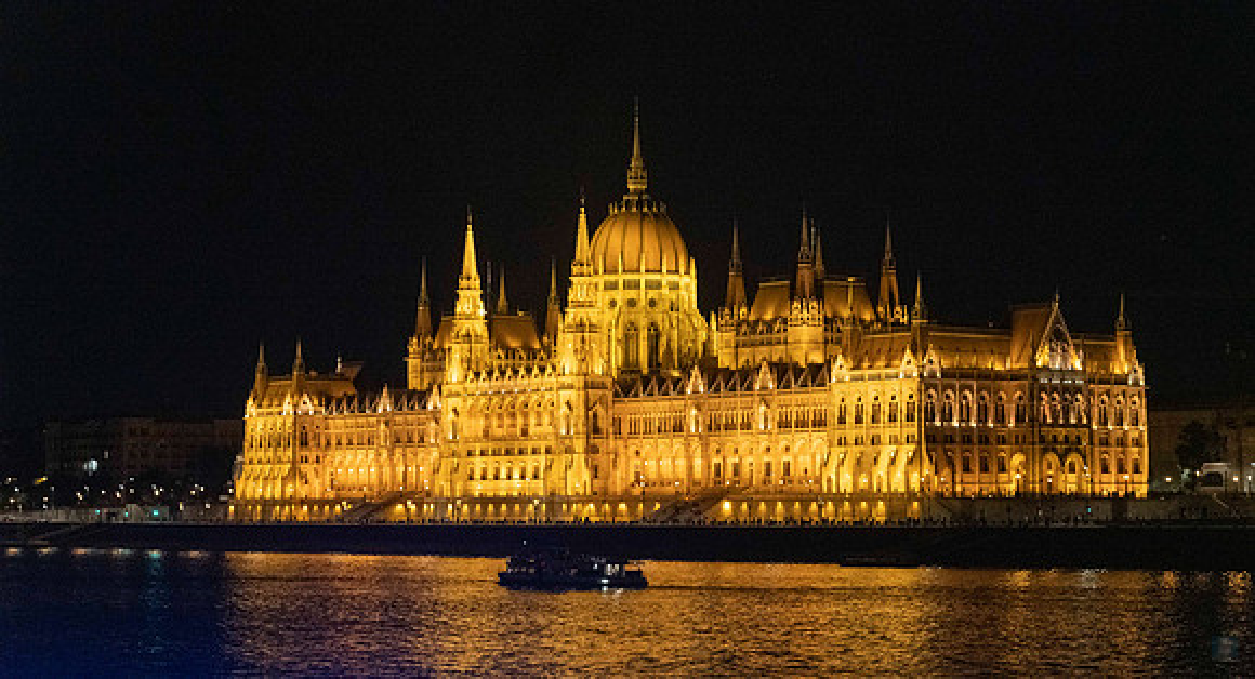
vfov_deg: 14.9
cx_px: 669
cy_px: 360
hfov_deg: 27.1
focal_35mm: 79
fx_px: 2603
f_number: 3.5
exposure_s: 1/160
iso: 5000
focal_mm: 70
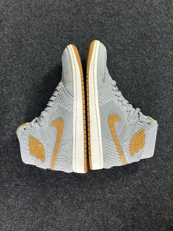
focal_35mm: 48
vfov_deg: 39.7
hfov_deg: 30.3
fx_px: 320
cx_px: 86
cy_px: 116
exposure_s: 1/50
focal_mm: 6.86
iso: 200
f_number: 1.78
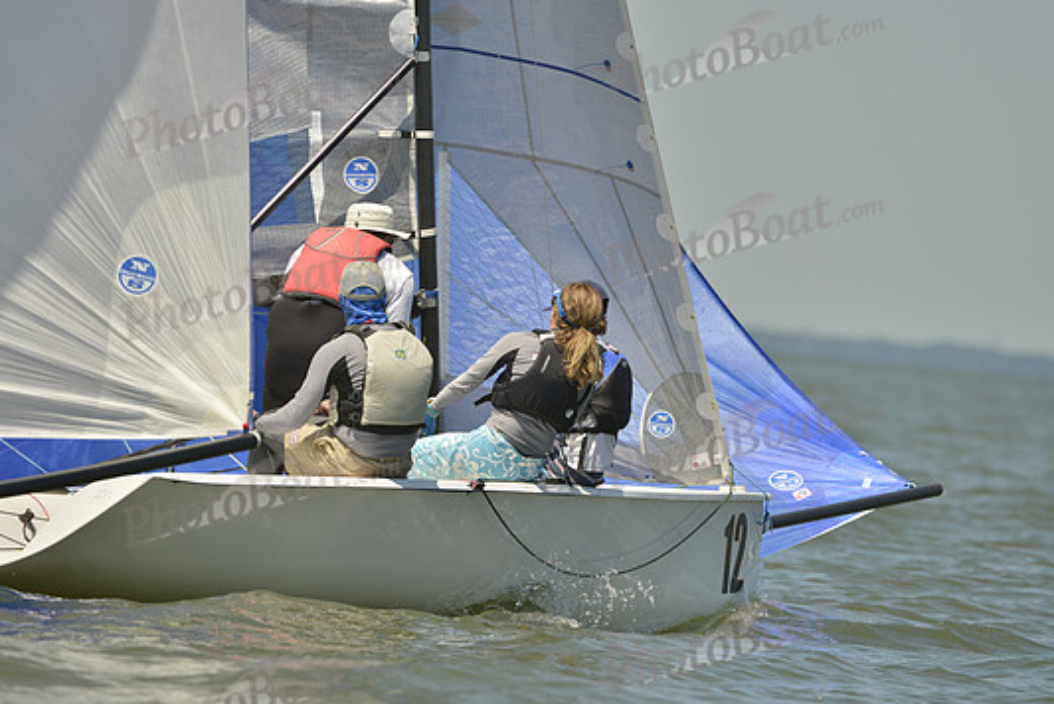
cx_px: 504
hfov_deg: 4.7
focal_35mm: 435
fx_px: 12742
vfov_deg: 3.2
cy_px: 365
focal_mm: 400
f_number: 6.3
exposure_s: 1/1250
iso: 200
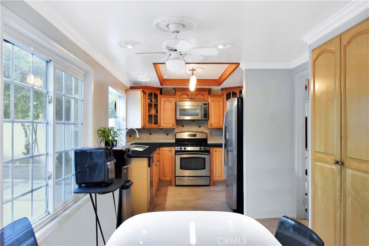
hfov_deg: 67.4
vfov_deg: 47.9
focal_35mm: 27
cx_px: 184
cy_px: 123
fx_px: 277
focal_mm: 18
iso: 8000
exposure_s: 1/250
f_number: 8
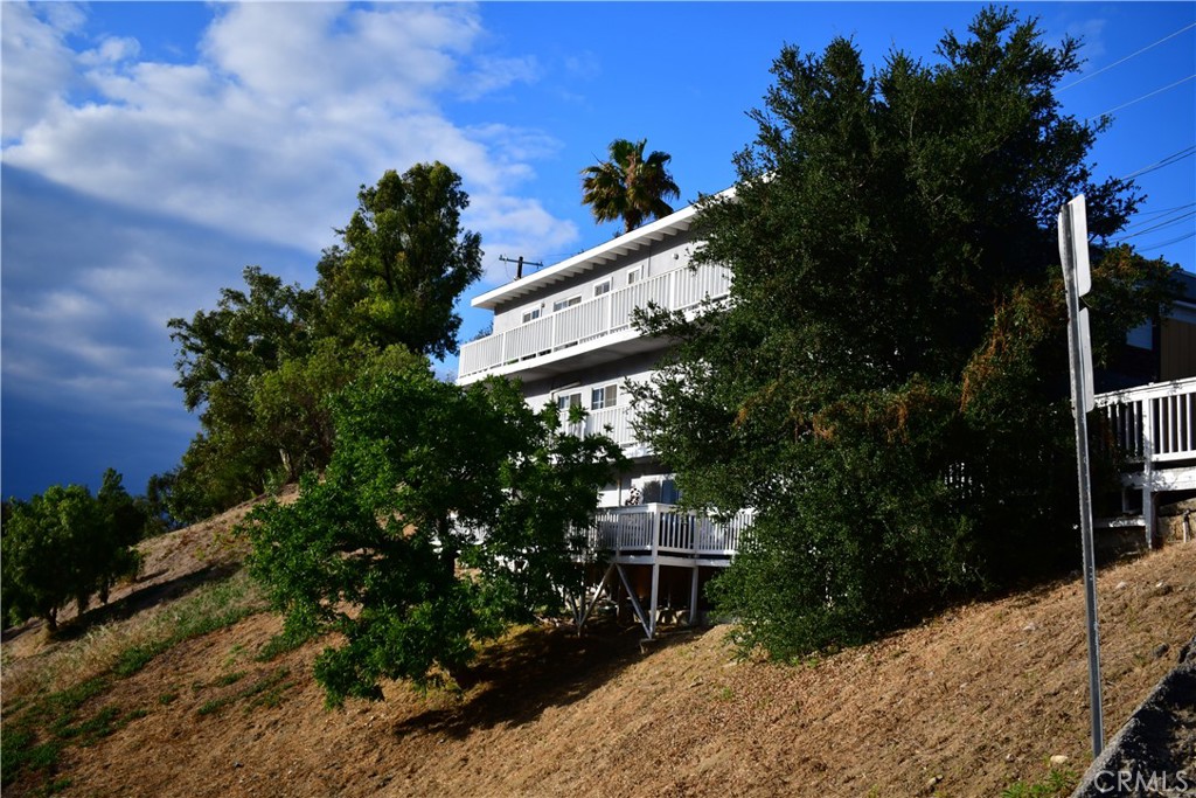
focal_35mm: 36
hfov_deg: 53.1
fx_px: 1196
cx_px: 598
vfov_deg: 36.9
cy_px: 399
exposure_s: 1/2500
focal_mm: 24
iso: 200
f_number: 3.8
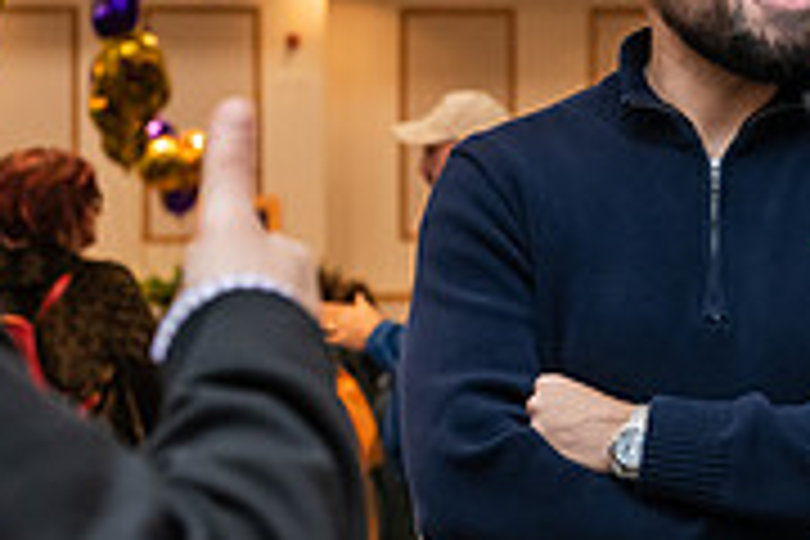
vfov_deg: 8.2
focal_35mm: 168
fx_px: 3780
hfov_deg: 12.2
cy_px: 200
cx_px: 598
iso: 2500
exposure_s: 1/200
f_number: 3.5
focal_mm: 52
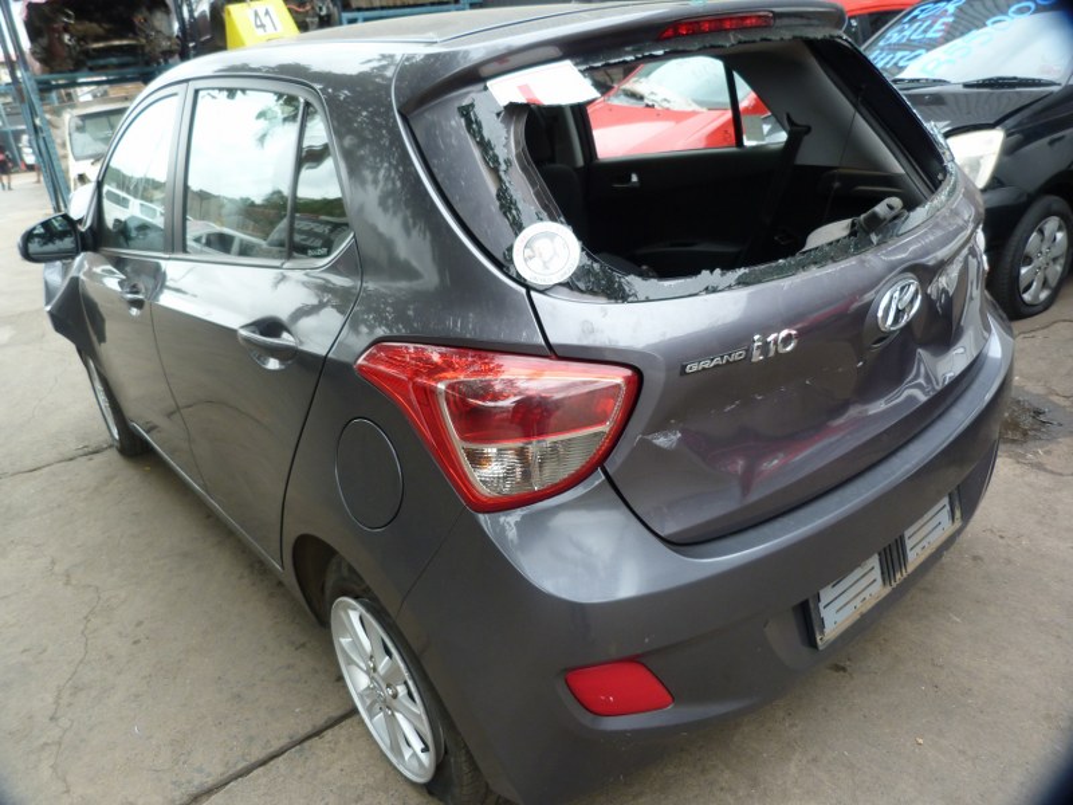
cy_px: 402
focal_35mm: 25
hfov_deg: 69.4
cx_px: 536
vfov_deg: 54.9
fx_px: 775
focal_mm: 4.5
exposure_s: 1/60
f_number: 2.8
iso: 100
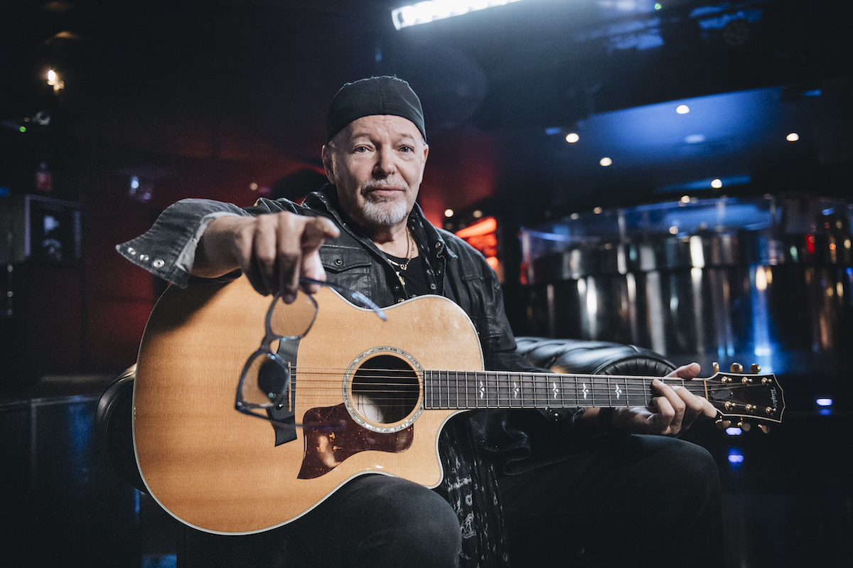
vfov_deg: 41.1
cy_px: 284
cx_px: 426
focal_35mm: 32
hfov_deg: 58.7
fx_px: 758
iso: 5000
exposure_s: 1/125
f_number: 2.8
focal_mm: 32
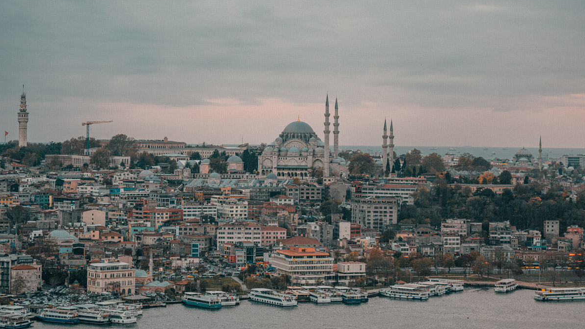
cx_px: 294
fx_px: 1474
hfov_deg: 22.5
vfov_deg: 12.7
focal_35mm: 95
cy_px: 150
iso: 280
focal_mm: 90
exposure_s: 1/320
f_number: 2.8
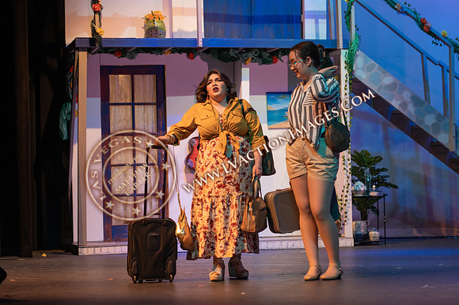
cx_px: 241
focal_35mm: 109
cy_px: 150
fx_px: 1386
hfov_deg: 18.8
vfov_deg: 12.5
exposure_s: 1/250
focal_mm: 100
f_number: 2.8
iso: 1000
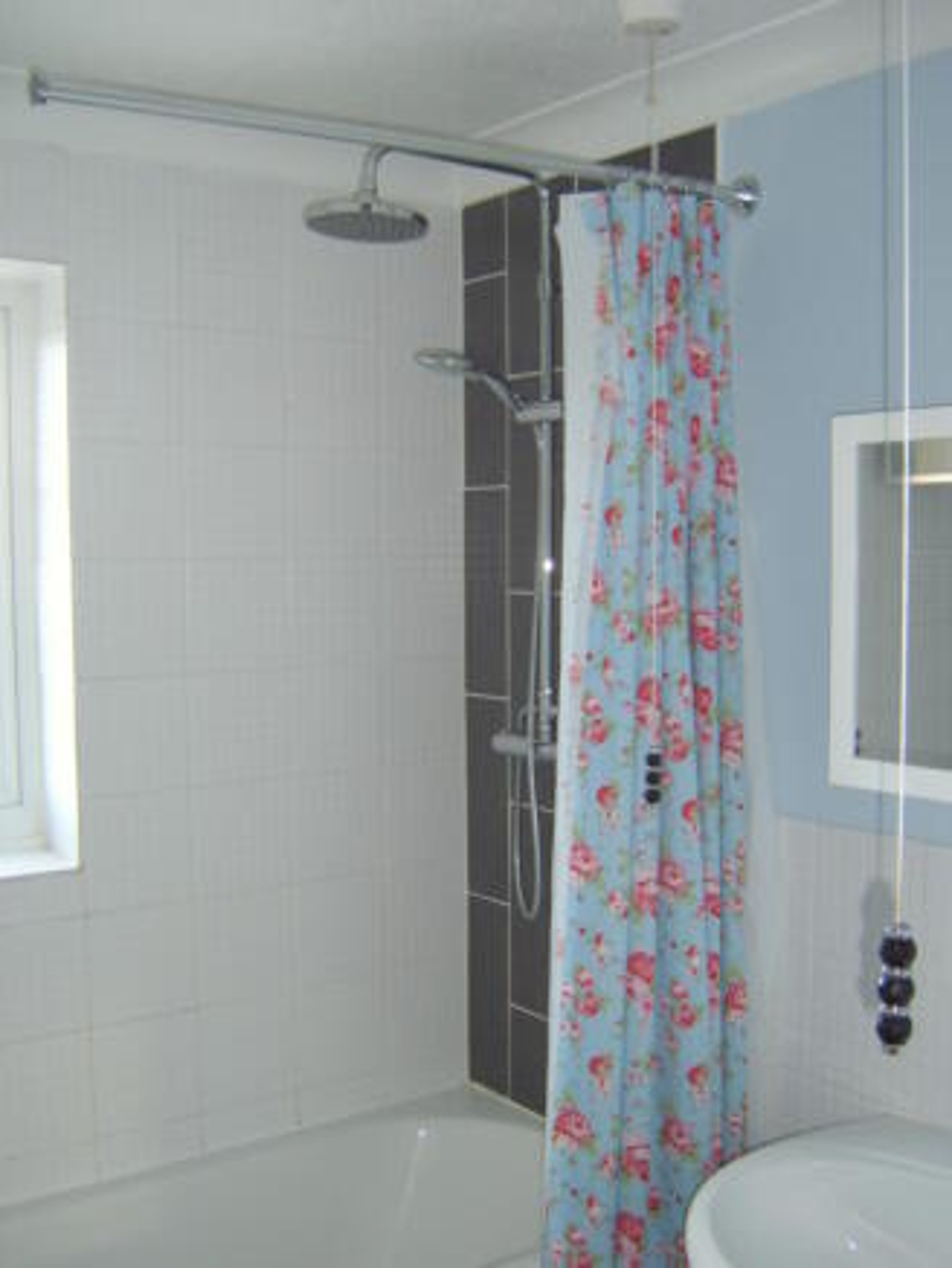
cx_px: 476
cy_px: 634
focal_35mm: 31
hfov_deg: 45.5
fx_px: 1136
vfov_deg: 58.3
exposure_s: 1/30
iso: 141
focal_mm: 8.13
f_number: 2.7
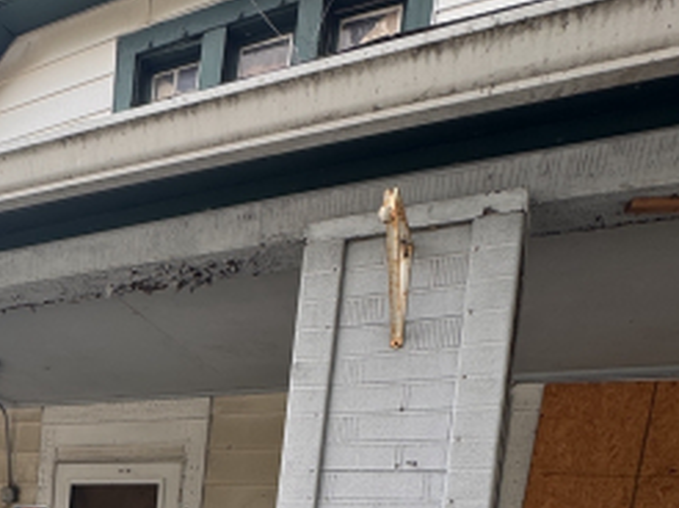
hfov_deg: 44.4
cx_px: 63
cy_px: 650
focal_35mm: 38
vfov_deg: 30.3
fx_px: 745
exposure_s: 1/317
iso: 40
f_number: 2.2
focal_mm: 2.22
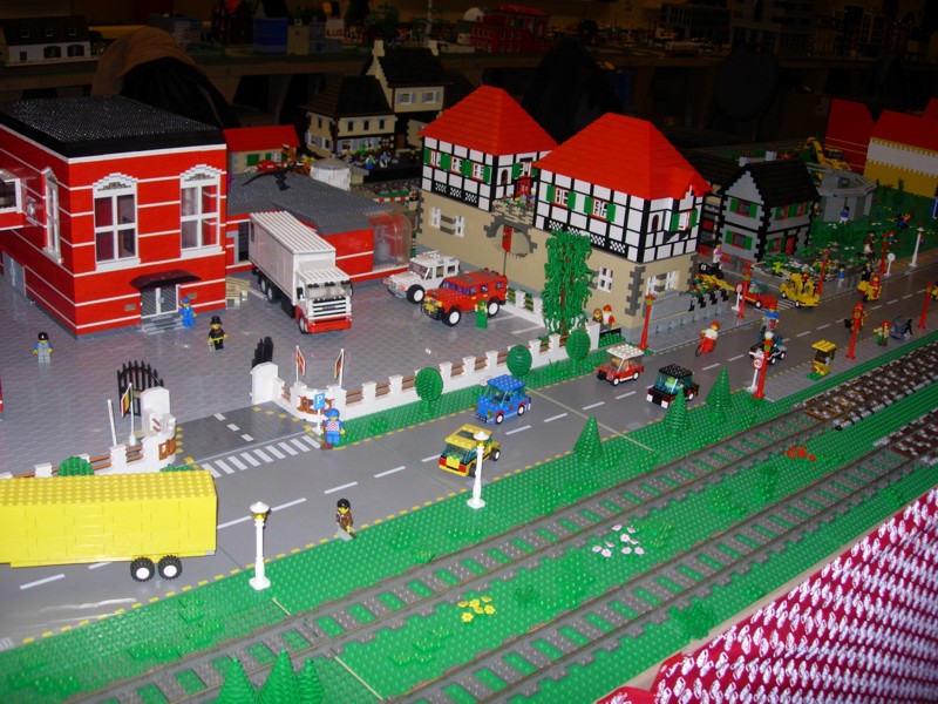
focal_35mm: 38
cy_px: 352
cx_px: 469
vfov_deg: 37.7
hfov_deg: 49.0
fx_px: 1030
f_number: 2.8
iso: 79
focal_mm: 7.8
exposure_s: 1/64
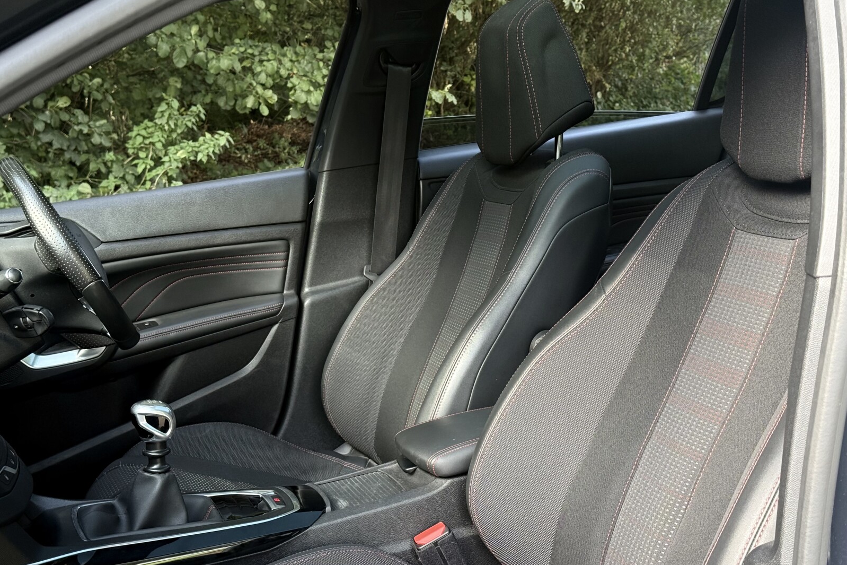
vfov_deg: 27.0
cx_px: 424
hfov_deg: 39.6
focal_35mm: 50
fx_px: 1176
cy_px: 291
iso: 160
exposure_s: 1/137
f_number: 1.78
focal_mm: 6.76
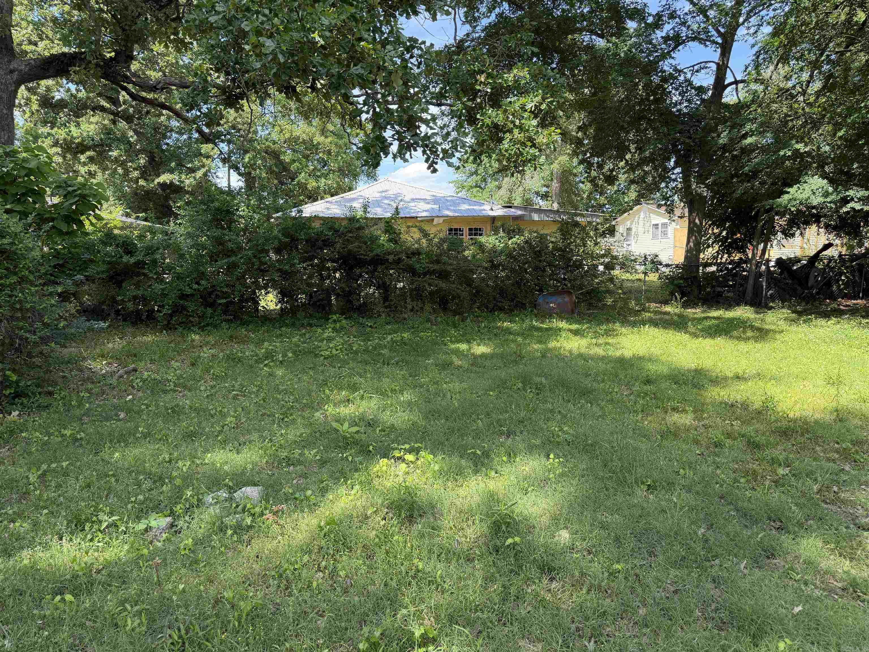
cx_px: 434
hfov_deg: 71.6
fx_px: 602
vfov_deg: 56.8
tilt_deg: -6.7
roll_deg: +2.0
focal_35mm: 24
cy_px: 326
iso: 100
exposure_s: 1/765
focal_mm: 6.76
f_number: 1.78
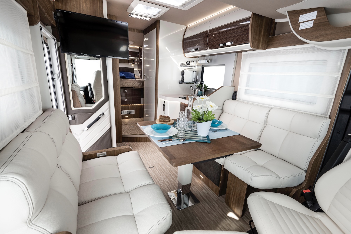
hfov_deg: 96.7
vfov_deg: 73.8
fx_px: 156
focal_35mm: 16
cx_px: 176
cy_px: 117
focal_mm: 16
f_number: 9
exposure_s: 1/40
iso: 140
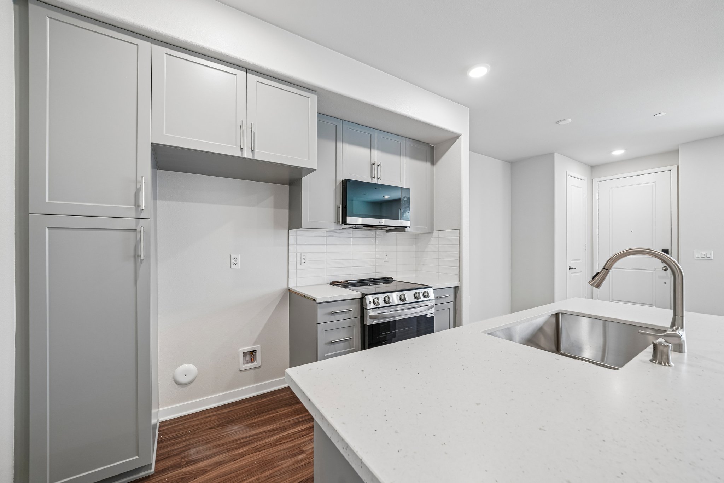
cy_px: 242
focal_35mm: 13
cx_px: 362
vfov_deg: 85.4
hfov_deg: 108.3
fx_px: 261
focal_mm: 13
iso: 400
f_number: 7.1
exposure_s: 1/13
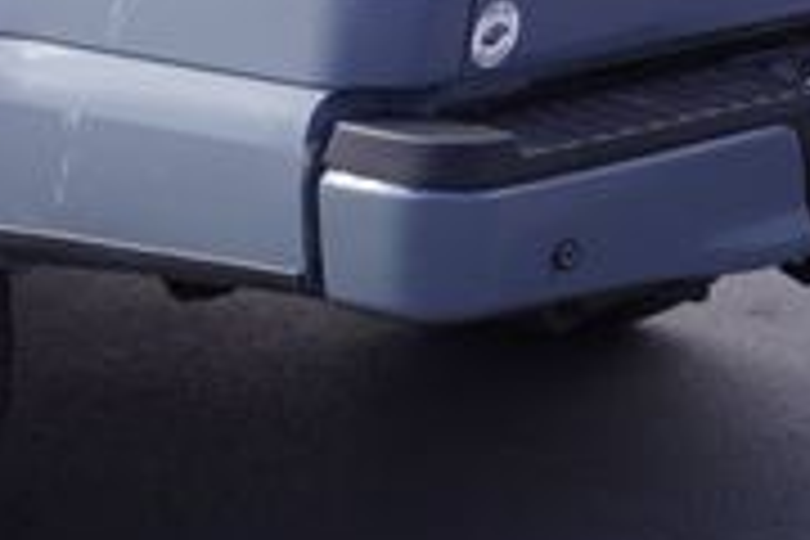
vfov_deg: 11.0
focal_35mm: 123
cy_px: -58
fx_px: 2762
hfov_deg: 16.2
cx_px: -76
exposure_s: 1/100
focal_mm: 23
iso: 100
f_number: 7.1
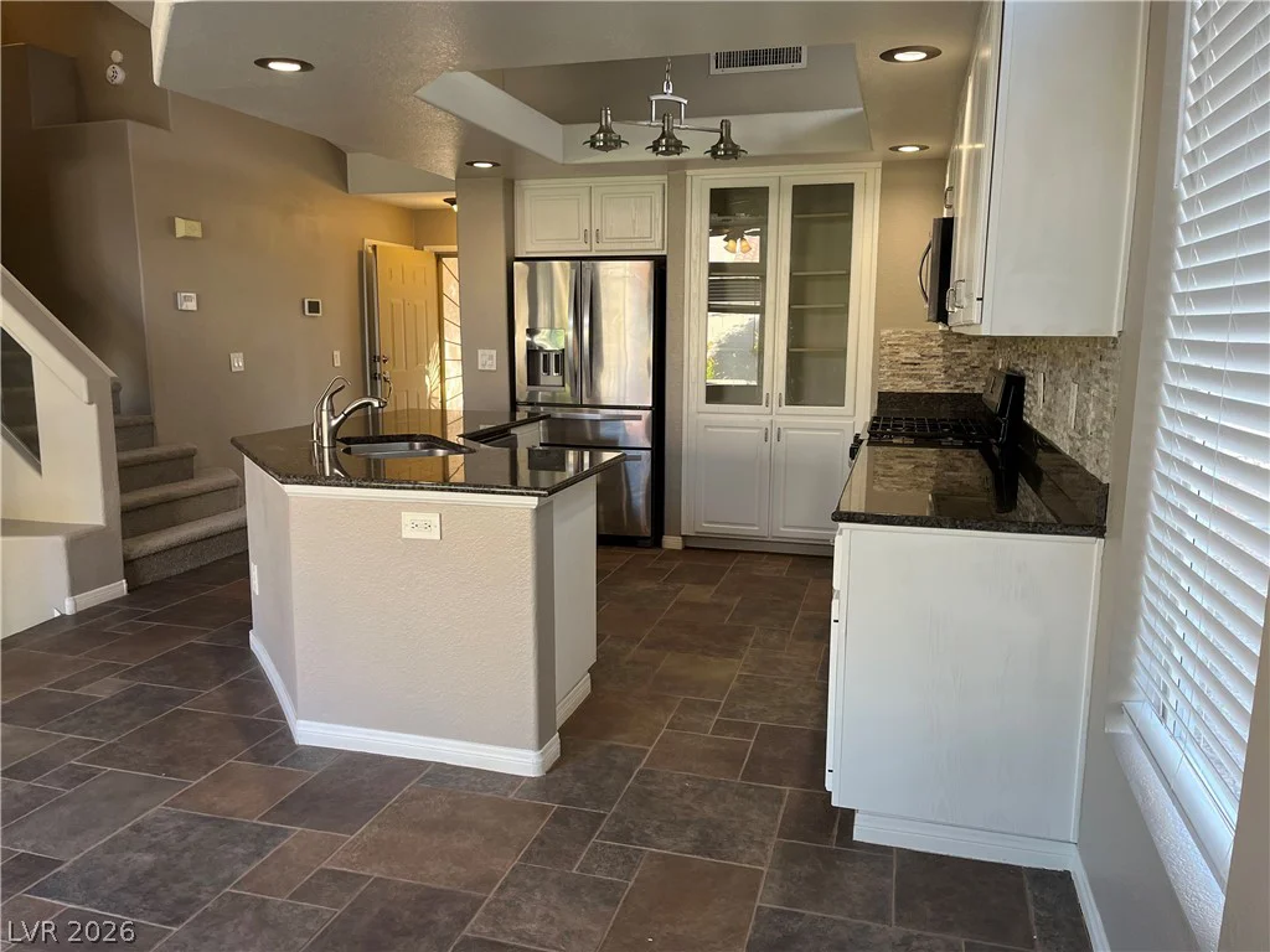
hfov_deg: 67.3
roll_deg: -0.9
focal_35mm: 26
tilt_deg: -9.5
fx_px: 954
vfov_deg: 53.1
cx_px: 635
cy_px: 476
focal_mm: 5.1
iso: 125
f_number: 1.6
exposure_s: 1/120
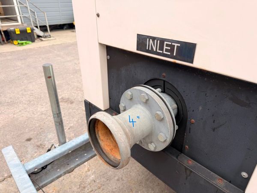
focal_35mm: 24
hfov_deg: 71.6
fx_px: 178
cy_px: 96
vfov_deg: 56.8
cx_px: 128
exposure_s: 1/121
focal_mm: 6.76
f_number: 1.78
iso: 50
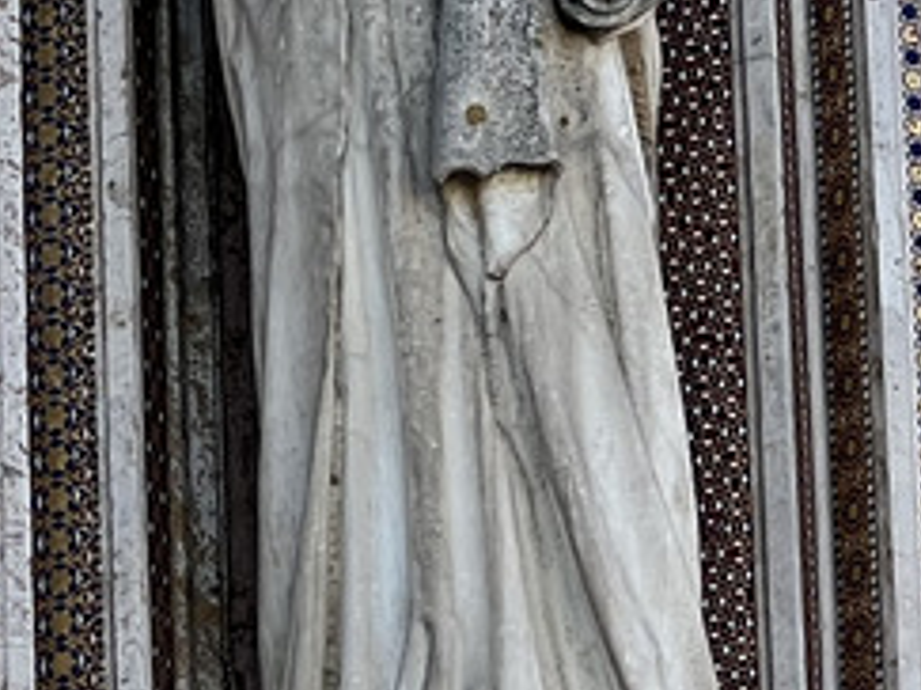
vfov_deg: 3.9
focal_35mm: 380
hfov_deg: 5.2
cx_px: 504
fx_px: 10105
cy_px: 364
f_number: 2.8
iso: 32
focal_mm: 9
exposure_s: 1/209
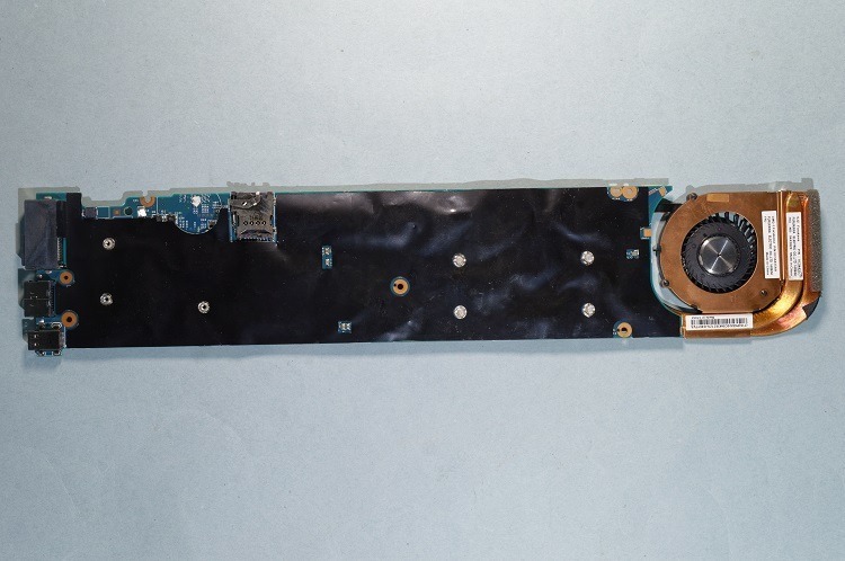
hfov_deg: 49.6
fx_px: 914
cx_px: 422
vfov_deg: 34.1
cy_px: 280
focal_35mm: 39
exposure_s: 1/5
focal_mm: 26
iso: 100
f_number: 8
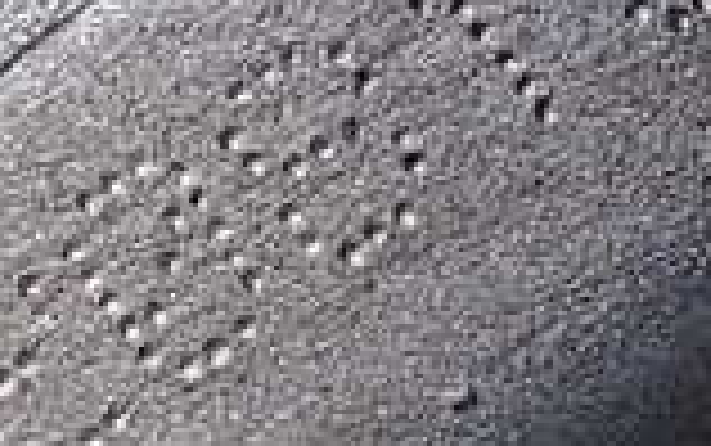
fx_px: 2346
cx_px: 369
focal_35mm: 121
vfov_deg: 10.8
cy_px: 171
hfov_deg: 17.2
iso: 100
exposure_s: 1/125
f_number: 2.3
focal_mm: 5.4
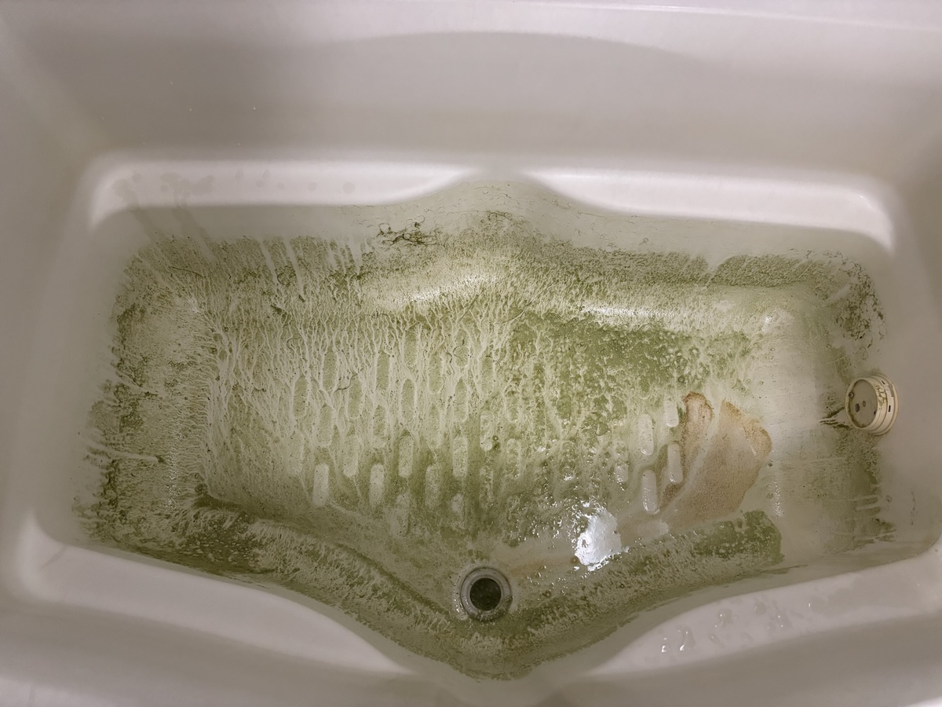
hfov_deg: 67.3
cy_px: 354
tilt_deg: -71.1
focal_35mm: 26
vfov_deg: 53.1
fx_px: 708
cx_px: 471
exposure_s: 1/50
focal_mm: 5.96
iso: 320
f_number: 1.6
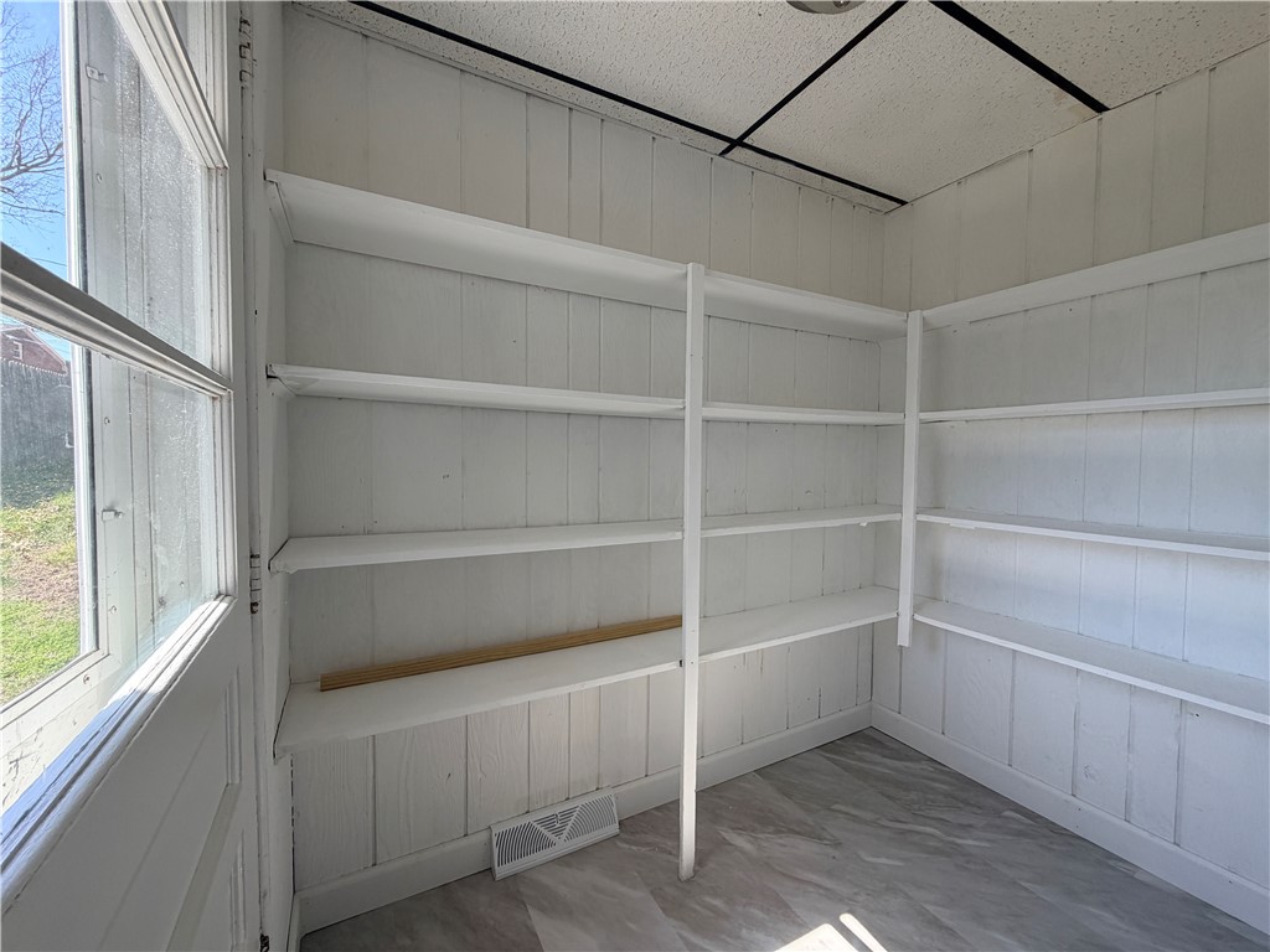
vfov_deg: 85.7
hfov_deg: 102.1
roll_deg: -1.2
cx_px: 635
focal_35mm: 14
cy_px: 476
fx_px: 514
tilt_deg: -2.9
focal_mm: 2.22
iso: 64
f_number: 2.2
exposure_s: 1/230
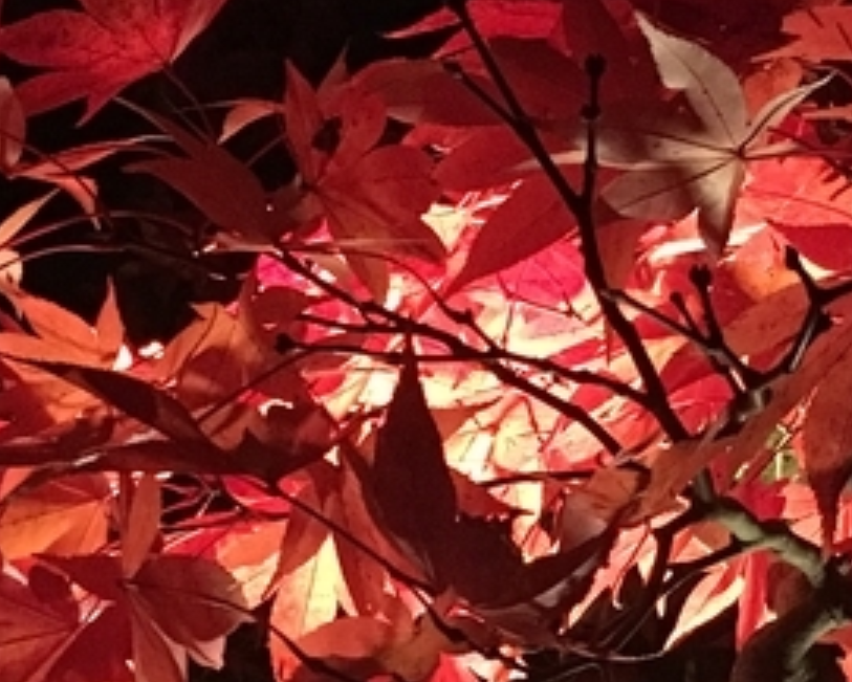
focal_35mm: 107
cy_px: 559
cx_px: 478
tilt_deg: -43.9
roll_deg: -10.2
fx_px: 2699
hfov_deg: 17.9
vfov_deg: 14.3
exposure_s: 1/15
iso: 320
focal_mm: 4.15
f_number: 2.2
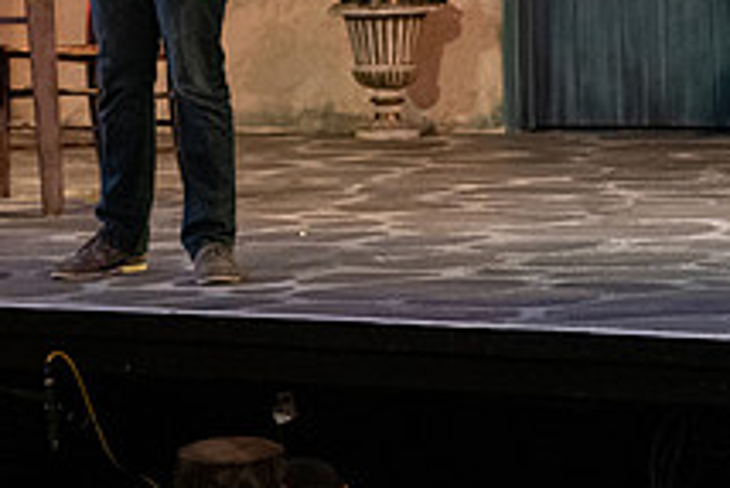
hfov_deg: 7.5
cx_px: 542
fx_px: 5600
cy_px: -73
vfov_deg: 5.0
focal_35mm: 276
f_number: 3.2
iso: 4000
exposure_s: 1/320
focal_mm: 102
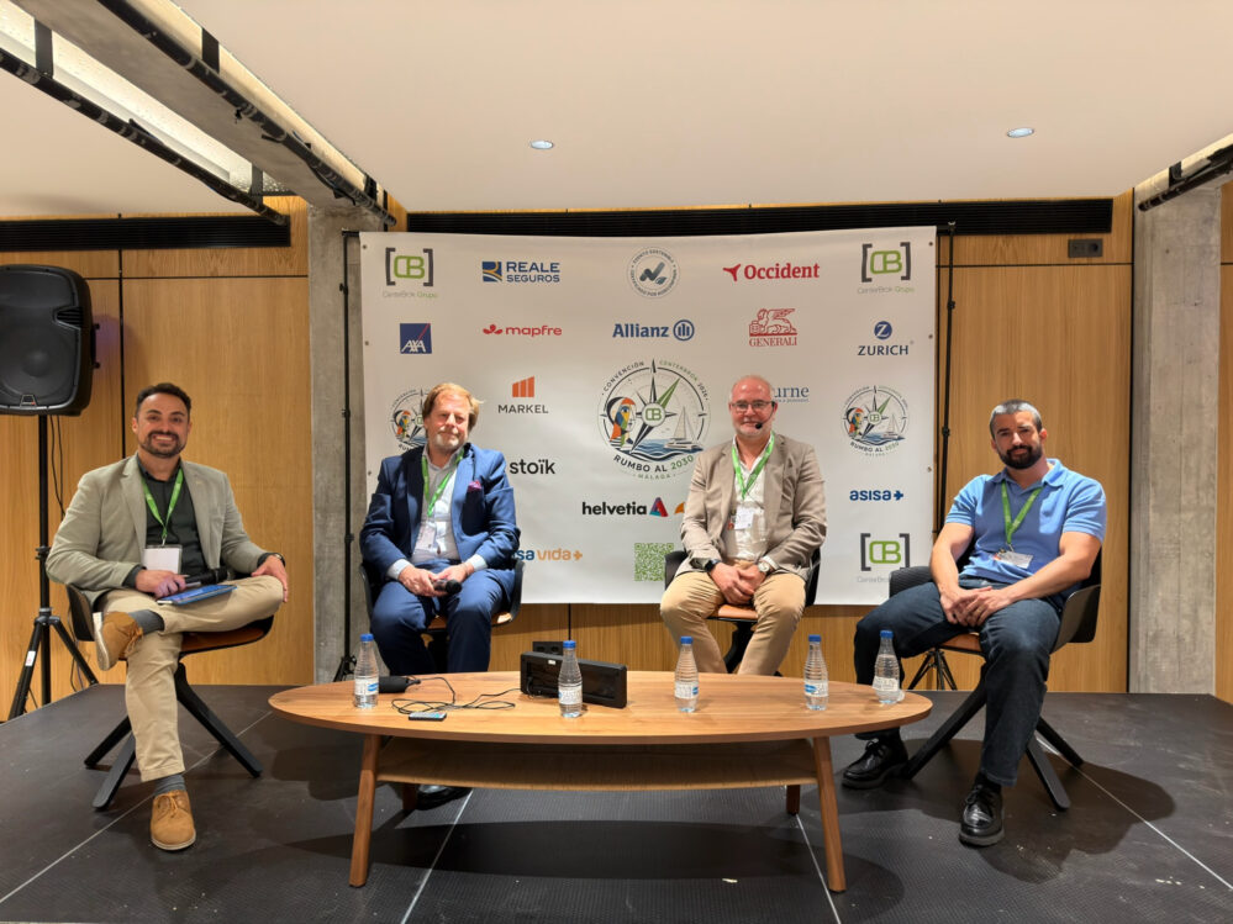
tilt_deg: -0.9
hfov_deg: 71.6
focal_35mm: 24
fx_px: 855
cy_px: 462
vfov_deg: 56.8
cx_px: 616
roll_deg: +0.3
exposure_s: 1/33
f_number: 1.78
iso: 250
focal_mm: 6.76
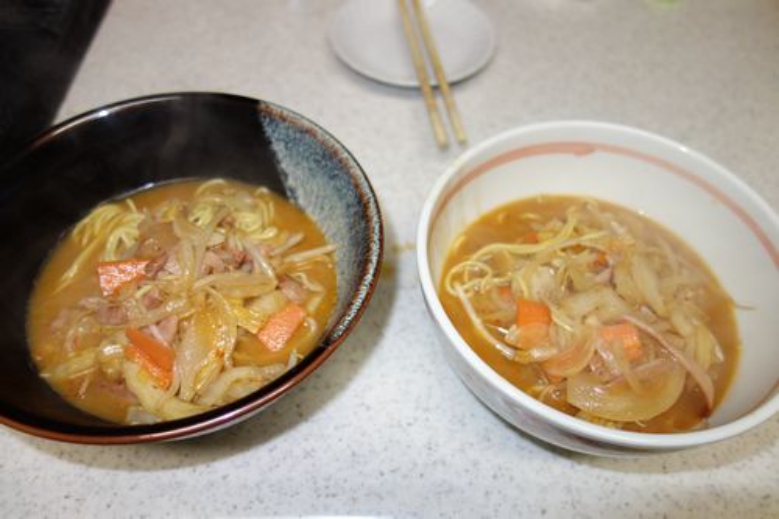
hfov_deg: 65.5
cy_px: 260
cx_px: 390
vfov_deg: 46.4
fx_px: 606
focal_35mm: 28
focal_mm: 10.4
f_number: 1.8
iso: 125
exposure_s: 1/60
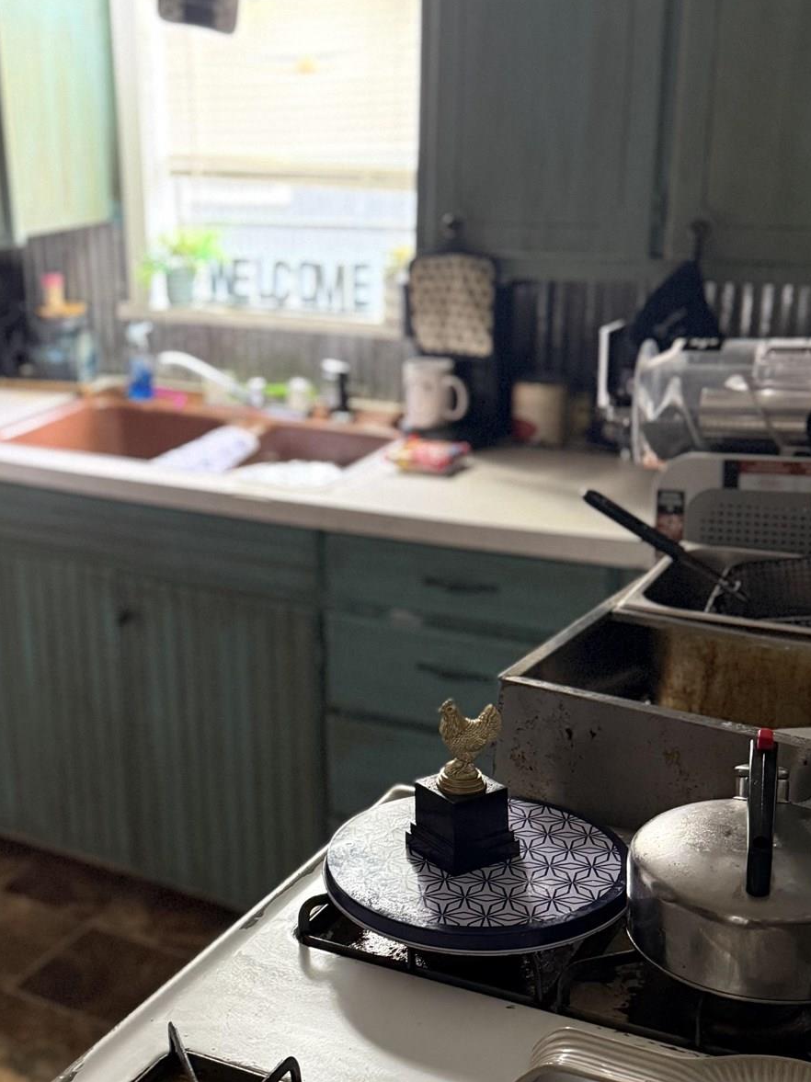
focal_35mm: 47
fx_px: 1469
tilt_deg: -17.8
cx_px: 232
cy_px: 583
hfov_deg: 30.5
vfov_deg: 40.4
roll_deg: +2.0
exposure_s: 1/40
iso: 640
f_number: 1.78
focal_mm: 6.76
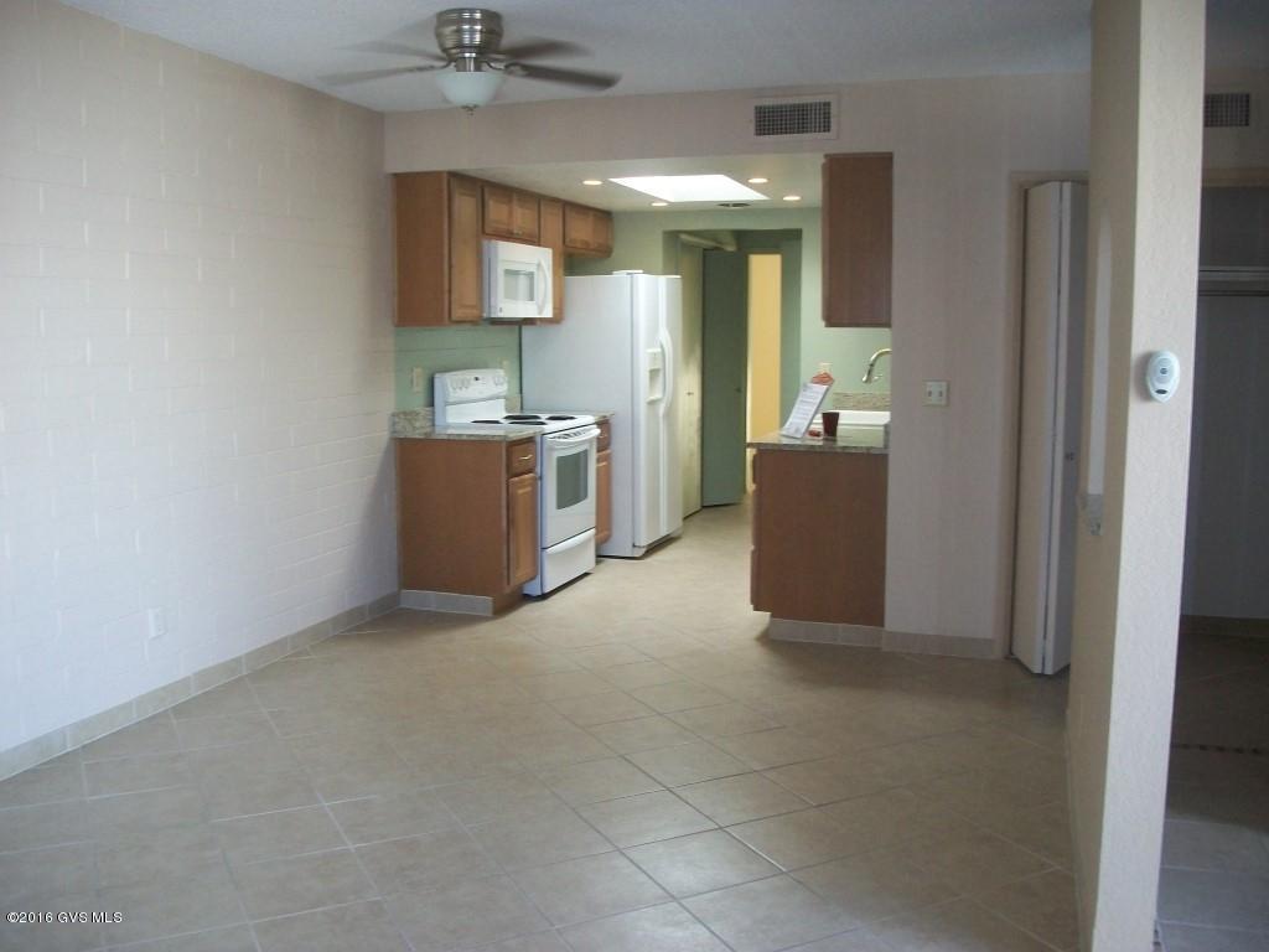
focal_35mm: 32
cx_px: 634
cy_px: 476
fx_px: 1173
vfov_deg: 44.2
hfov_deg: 56.8
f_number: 2.9
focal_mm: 5.7
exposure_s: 1/25
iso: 160
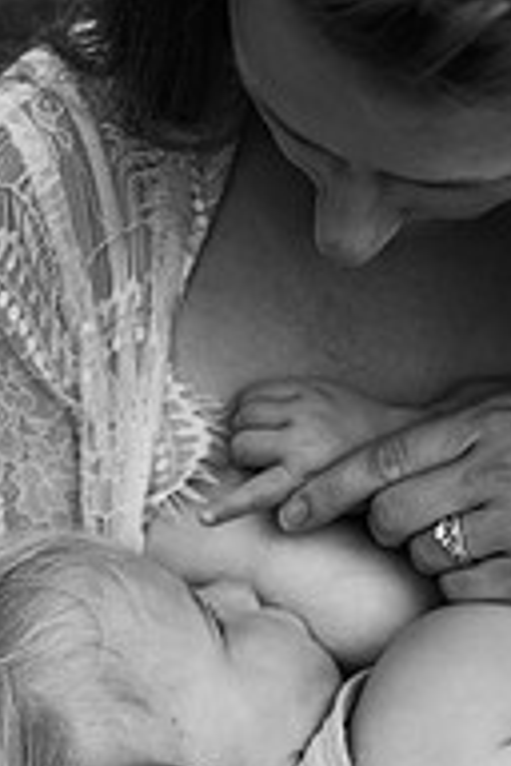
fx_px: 2491
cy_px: 850
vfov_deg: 16.9
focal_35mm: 117
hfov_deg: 11.7
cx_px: 184
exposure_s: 1/1000
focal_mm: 50
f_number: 2.8
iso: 500
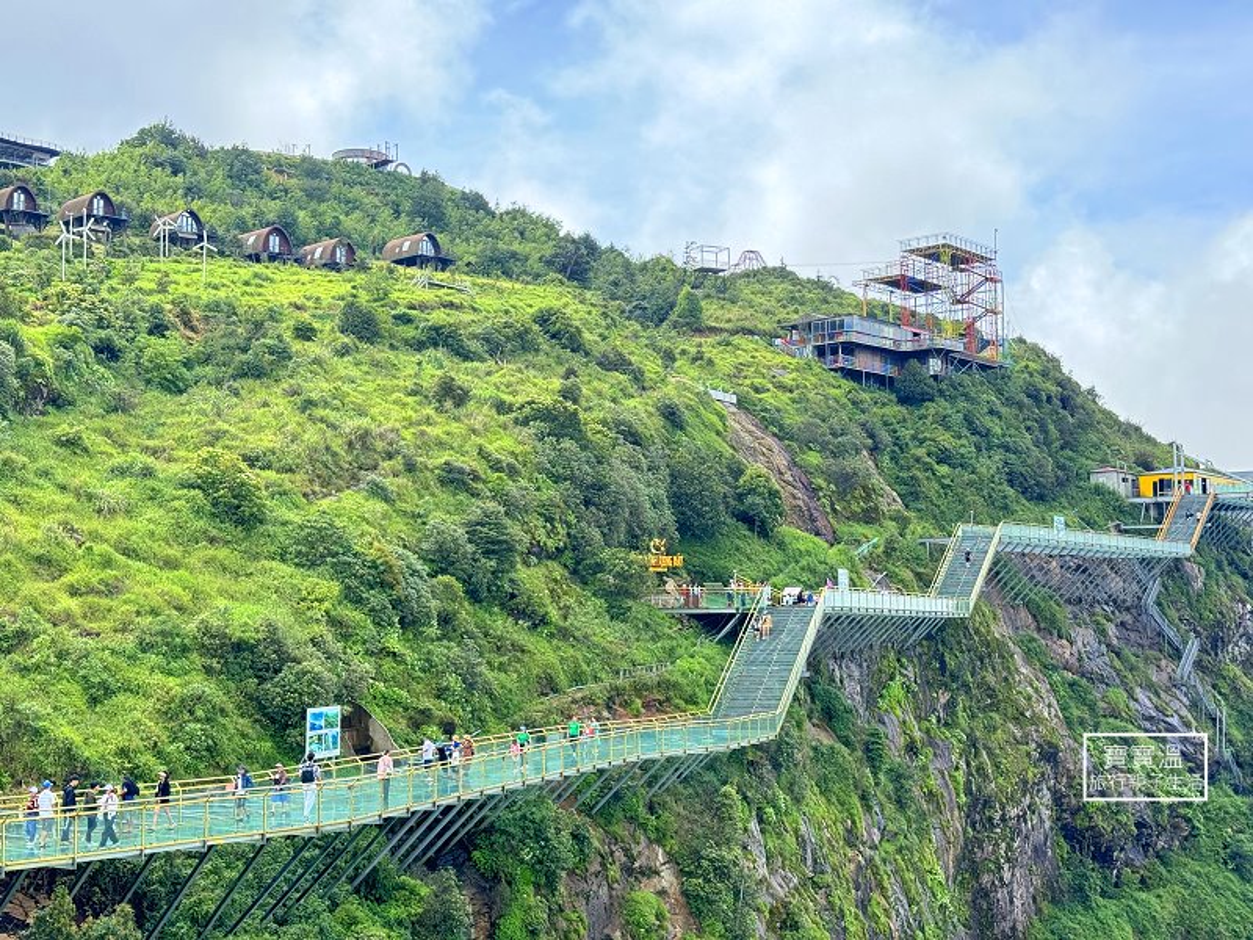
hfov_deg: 39.7
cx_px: 626
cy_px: 470
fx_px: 1737
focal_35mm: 48
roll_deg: +0.7
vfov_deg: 30.3
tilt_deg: +5.5
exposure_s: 1/822
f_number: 1.78
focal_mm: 6.76
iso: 64
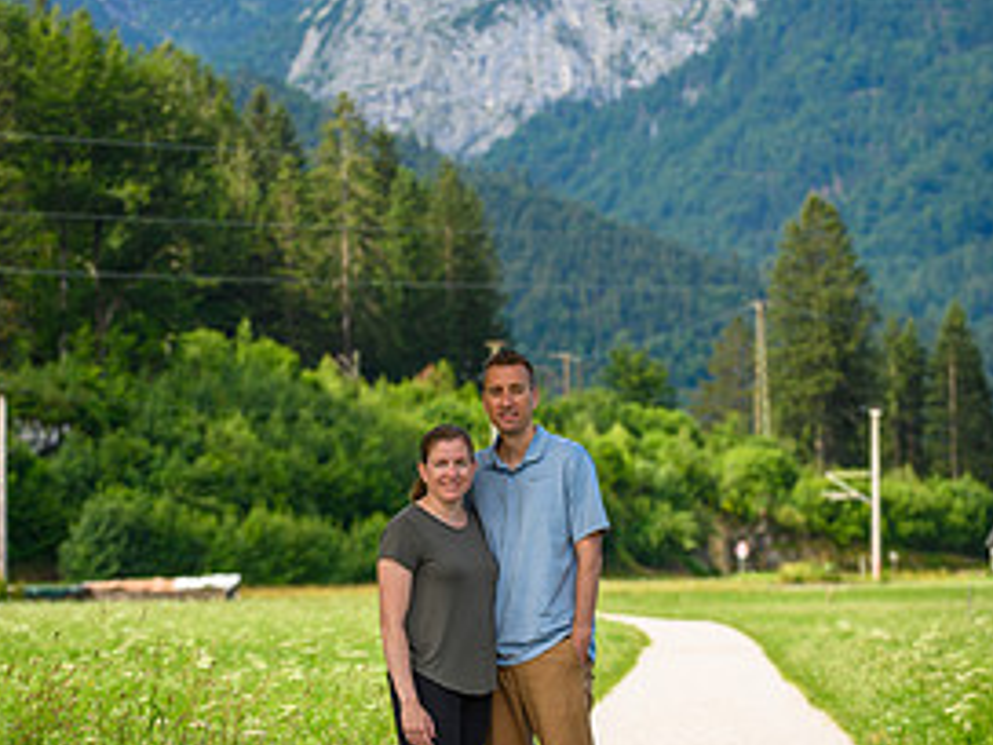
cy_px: 321
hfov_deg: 13.1
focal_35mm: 151
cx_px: 465
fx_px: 4332
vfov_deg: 9.8
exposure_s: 1/1000
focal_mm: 95
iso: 125
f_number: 4
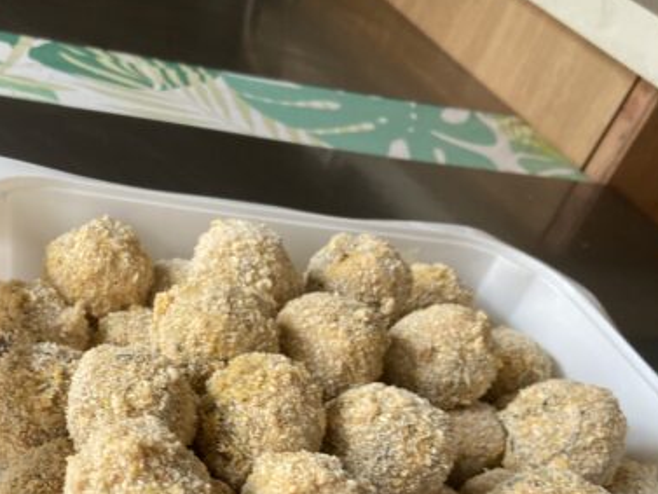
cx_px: 175
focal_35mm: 46
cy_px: 388
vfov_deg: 30.8
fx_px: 875
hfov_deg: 40.2
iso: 80
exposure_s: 1/122
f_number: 1.8
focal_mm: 4.25
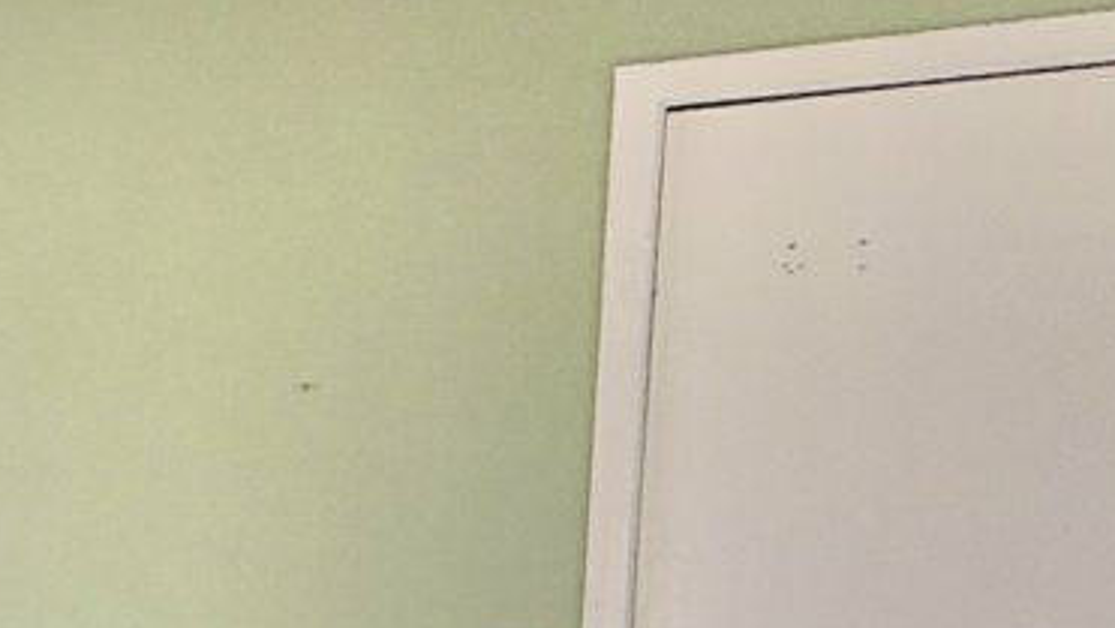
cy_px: 709
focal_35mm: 79
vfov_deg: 14.9
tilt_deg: -3.9
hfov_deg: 20.0
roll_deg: -0.6
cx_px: -866
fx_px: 2337
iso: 64
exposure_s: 1/144
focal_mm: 2.22
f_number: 2.2
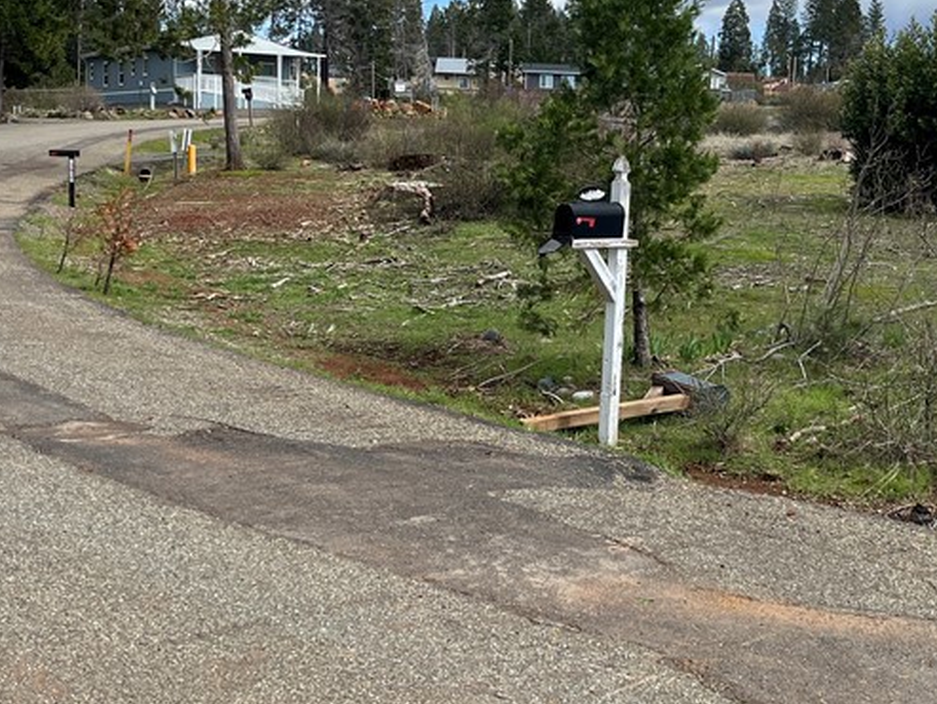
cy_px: 293
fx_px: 1462
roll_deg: -1.8
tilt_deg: -5.6
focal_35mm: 54
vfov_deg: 27.0
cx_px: 568
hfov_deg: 35.4
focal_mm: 5.1
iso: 50
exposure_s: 1/2463
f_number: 1.6
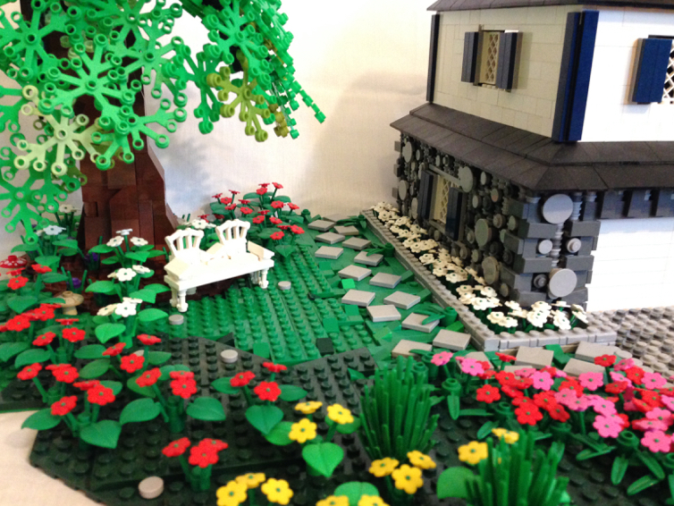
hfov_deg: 52.6
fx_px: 682
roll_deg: -1.8
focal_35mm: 35
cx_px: 328
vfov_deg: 40.7
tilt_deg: -19.5
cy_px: 258
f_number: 2.4
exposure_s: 1/20
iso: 320
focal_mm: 4.12
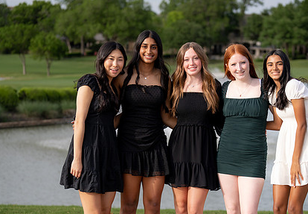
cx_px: 205
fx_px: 883
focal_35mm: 102
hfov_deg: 19.7
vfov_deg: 13.8
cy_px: 148
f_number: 2.8
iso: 100
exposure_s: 1/800
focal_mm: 70
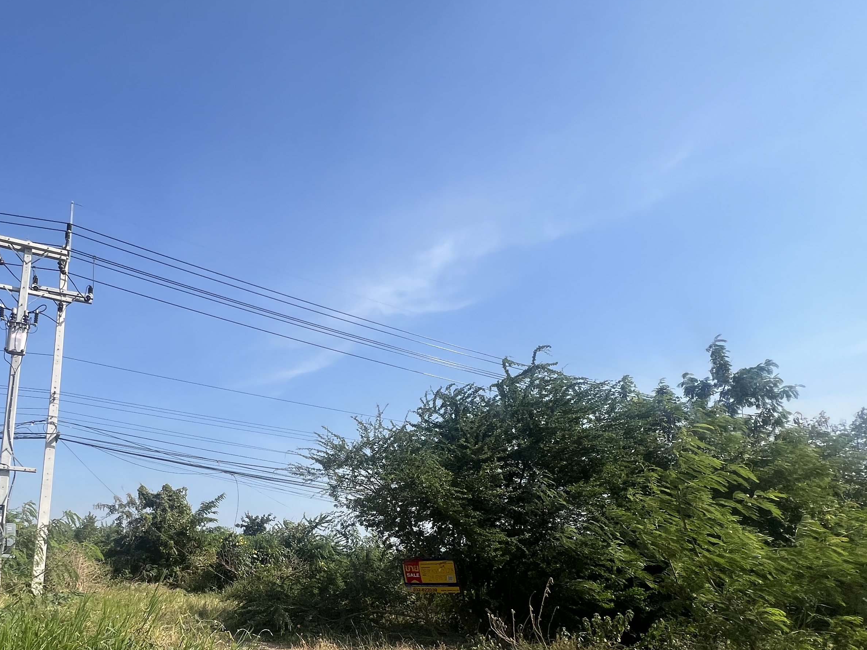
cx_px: 239
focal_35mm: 22
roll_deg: -2.7
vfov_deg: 58.0
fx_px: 551
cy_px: 487
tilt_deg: +7.3
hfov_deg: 72.2
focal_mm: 1.57
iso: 32
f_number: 1.8
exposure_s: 1/1647
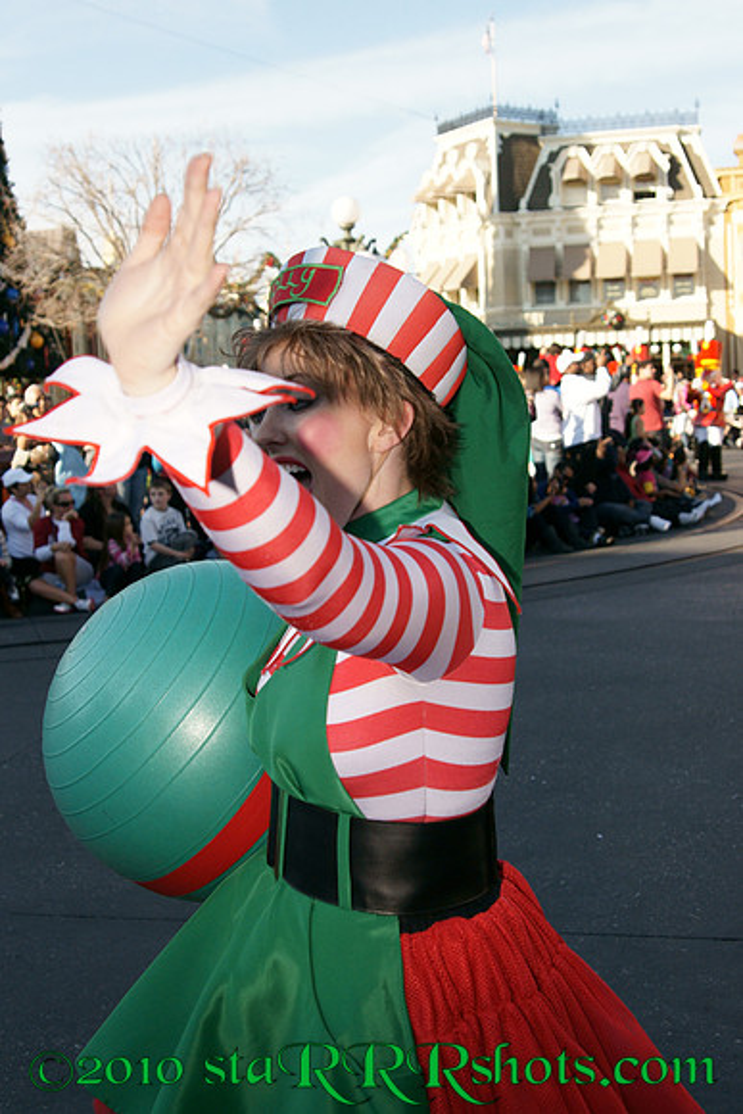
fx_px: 1299
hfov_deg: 31.9
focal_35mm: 42
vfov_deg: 46.4
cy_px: 557
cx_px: 372
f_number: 4
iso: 400
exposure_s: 1/2500
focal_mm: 28
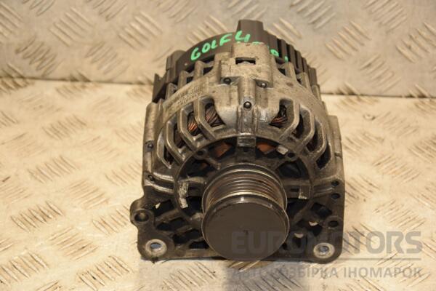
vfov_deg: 13.0
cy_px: 146
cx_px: 218
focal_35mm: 105
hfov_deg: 19.5
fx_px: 1272
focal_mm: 70
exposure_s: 1/125
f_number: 5.3
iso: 800
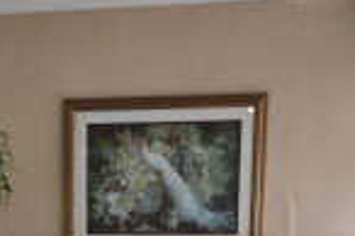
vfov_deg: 18.6
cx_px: 13
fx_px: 680
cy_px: 290
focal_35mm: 69
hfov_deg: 27.8
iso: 400
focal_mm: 14
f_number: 5
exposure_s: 1/100
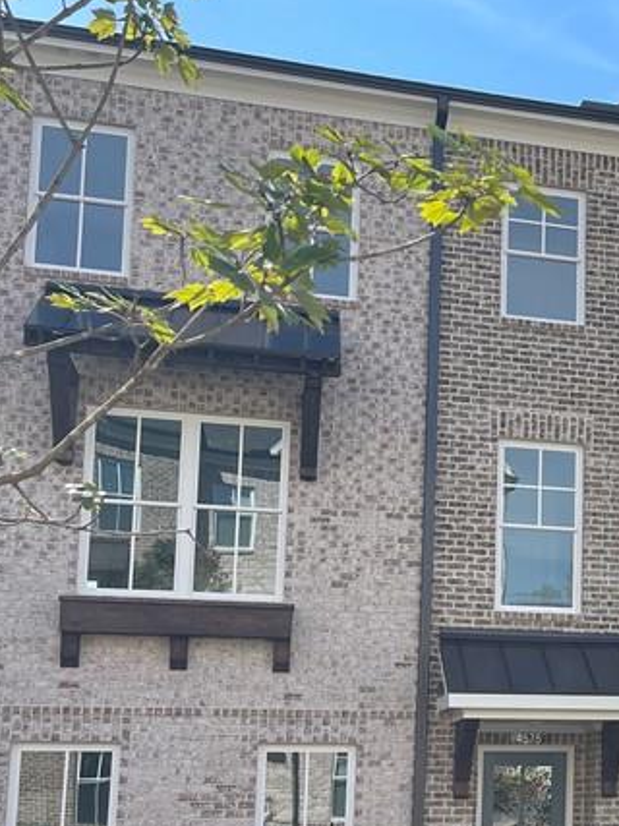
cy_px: 605
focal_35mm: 60
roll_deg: -0.1
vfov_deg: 31.7
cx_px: 824
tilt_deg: +7.8
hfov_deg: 21.8
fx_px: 1431
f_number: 1.6
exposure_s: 1/2545
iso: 32
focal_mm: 5.1
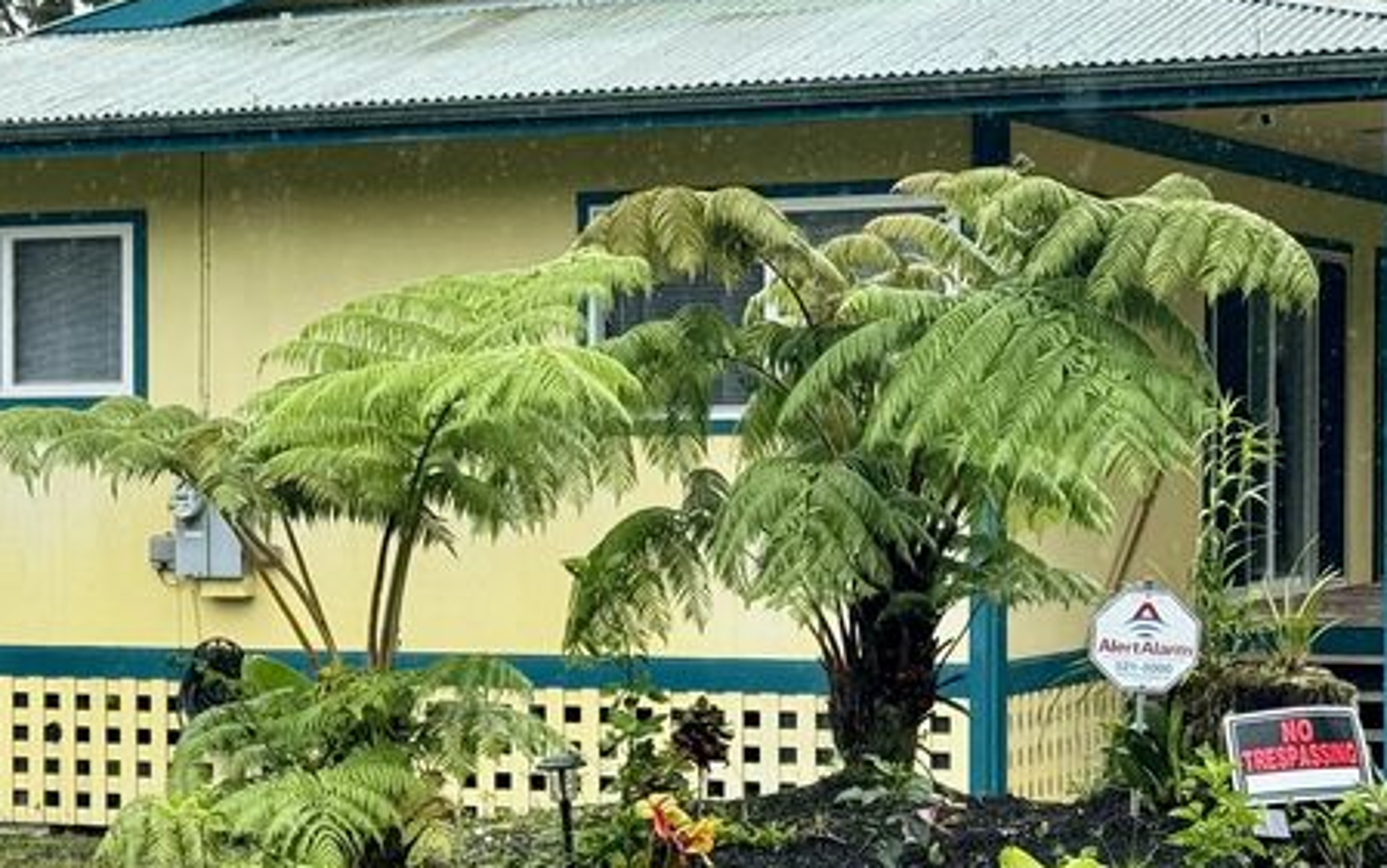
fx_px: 4386
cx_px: -127
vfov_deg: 11.3
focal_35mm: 116
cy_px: 571
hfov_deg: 17.4
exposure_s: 1/1027
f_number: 1.78
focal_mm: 6.76
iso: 64
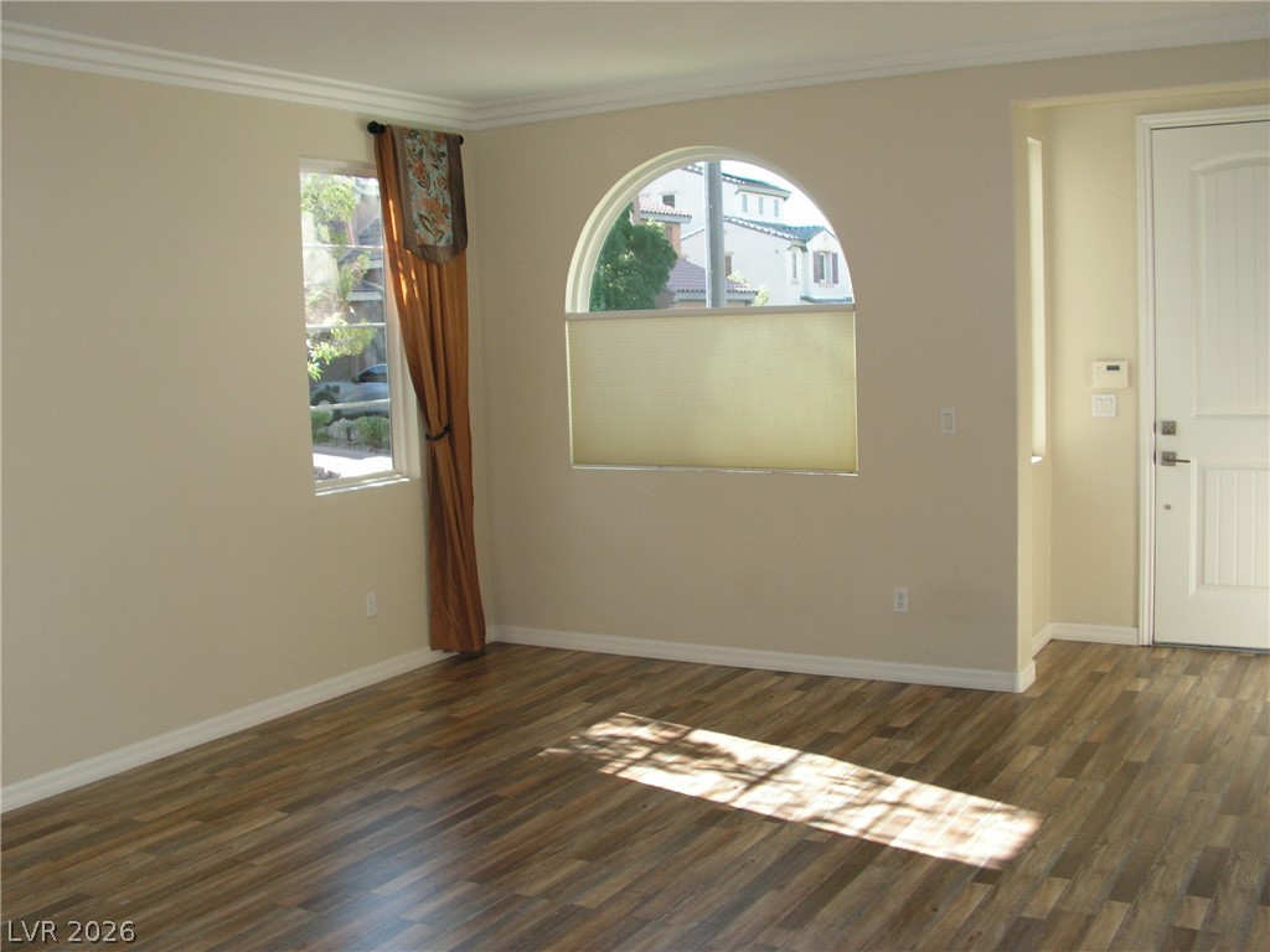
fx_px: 1321
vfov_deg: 39.7
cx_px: 635
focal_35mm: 36
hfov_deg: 51.4
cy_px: 476
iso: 64
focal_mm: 6
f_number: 3.2
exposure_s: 1/100
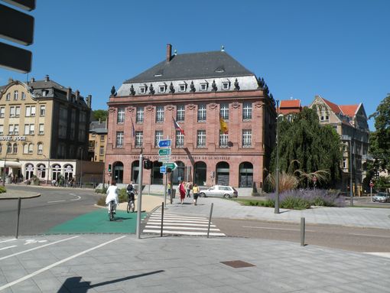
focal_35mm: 33
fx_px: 372
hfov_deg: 55.3
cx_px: 195
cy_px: 146
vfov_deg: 43.0
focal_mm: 5.8
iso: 64
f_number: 7.1
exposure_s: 1/279
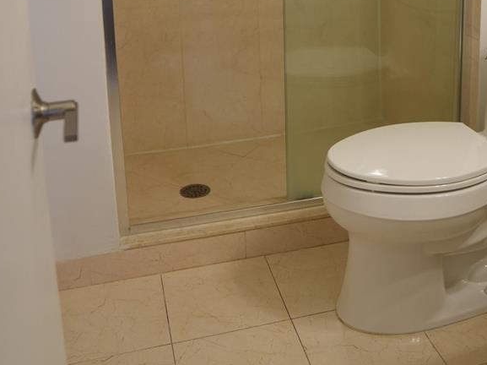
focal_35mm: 50
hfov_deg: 37.8
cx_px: 327
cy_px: -19
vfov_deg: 27.1
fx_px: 703
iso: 400
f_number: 2.8
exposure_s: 1/80
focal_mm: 25
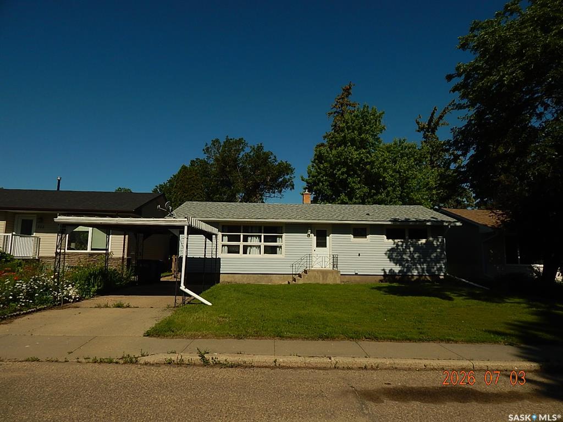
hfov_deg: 73.9
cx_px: 282
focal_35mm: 23
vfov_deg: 58.9
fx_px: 374
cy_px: 211
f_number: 6
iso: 125
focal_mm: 4
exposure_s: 1/800
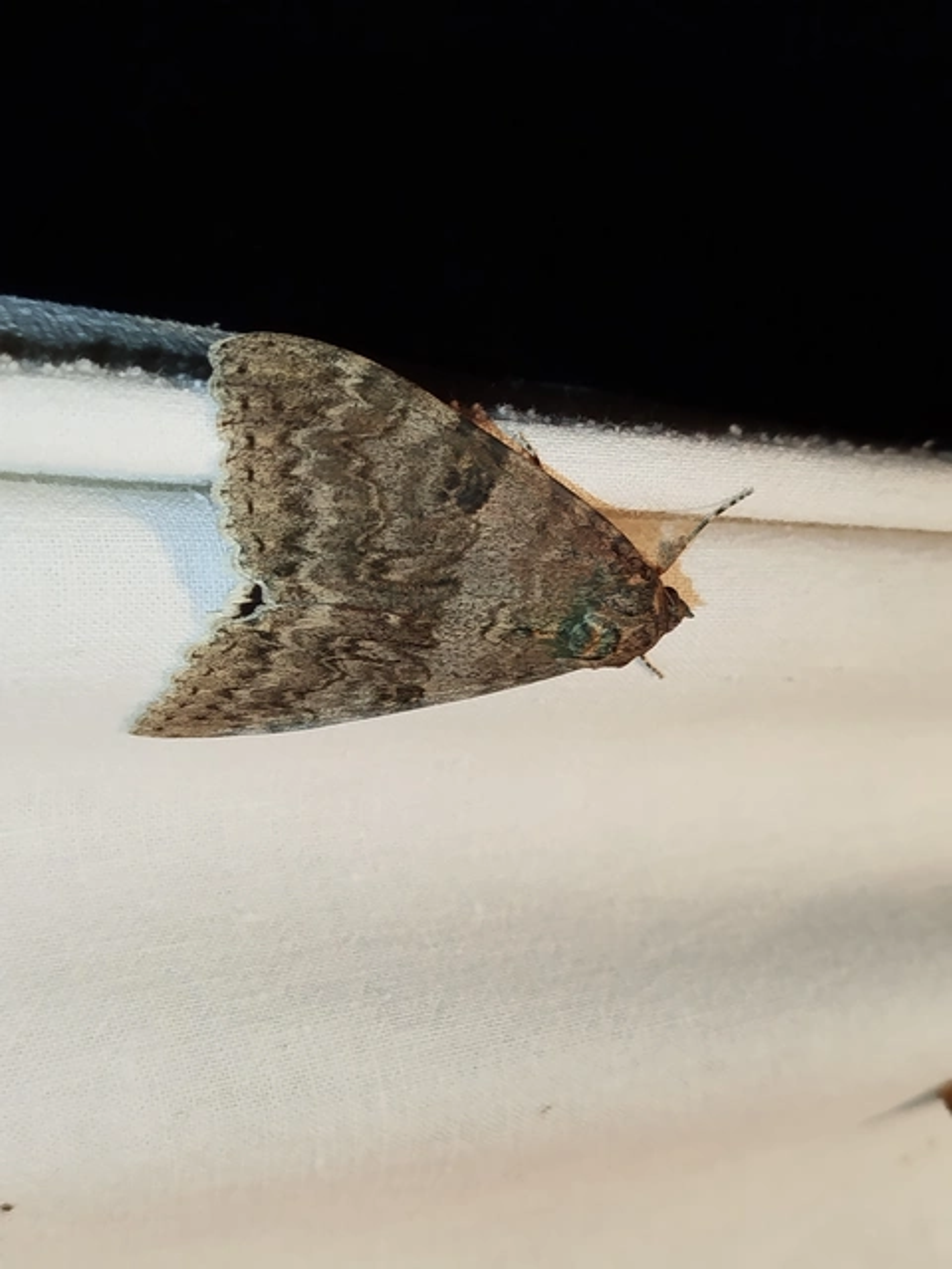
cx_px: 476
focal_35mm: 48
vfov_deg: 39.7
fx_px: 1760
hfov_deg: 30.3
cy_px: 634
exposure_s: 1/50
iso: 100
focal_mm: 5.31
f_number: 1.7
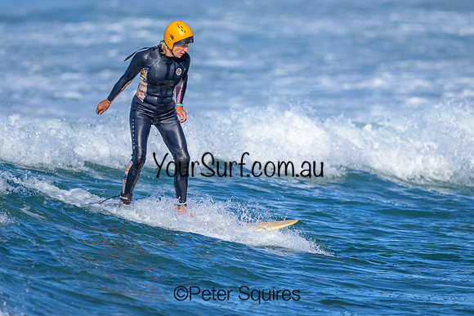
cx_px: 227
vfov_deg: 1.5
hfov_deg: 2.3
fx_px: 11791
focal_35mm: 895
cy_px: 176
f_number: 6.3
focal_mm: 800
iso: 320
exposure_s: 1/2000
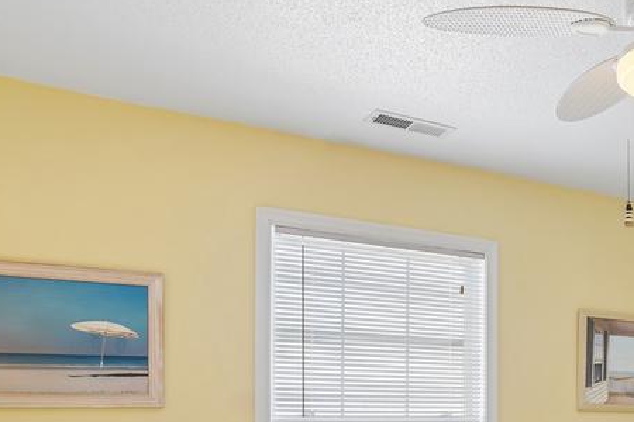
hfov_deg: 42.6
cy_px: 417
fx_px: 722
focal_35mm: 41
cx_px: 595
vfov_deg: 30.4
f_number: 8
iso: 100
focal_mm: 18
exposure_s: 1/20
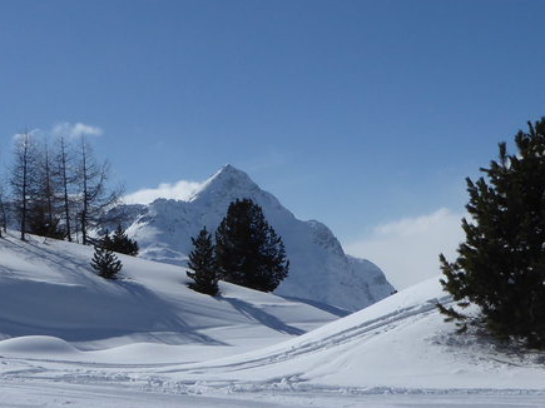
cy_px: 264
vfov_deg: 18.4
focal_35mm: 80
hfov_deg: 24.4
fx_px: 1259
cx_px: 267
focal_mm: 5.8
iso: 80
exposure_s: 1/1600
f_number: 5
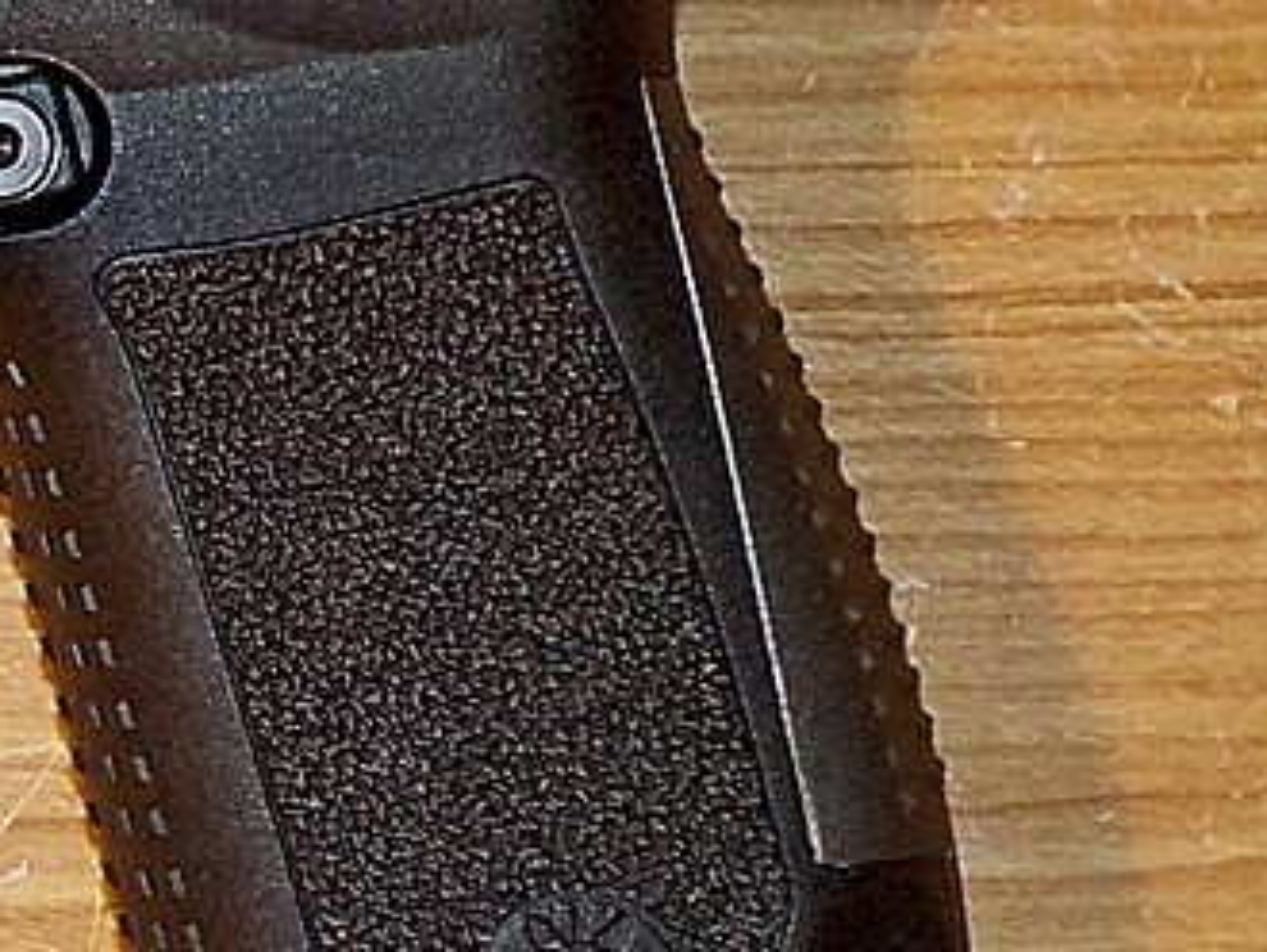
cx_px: -626
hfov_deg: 18.6
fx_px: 3406
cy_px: 246
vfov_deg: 15.8
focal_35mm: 93
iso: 200
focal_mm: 4.1
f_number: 3.3
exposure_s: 1/30
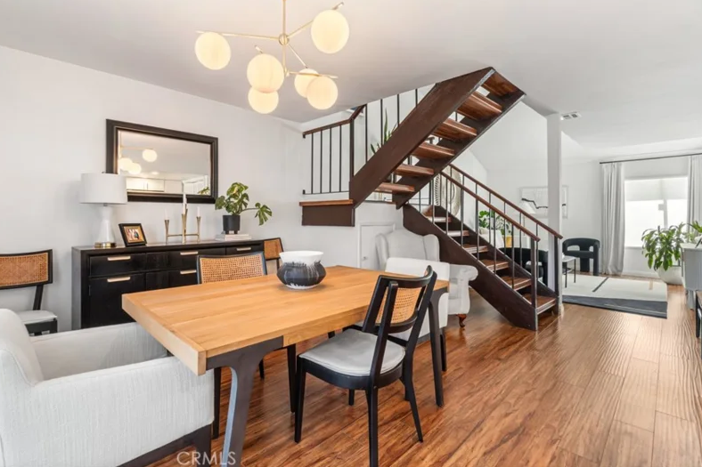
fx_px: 312
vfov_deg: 73.7
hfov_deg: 96.7
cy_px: 220
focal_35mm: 16
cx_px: 338
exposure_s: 1/13
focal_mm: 10
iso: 320
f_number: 7.1
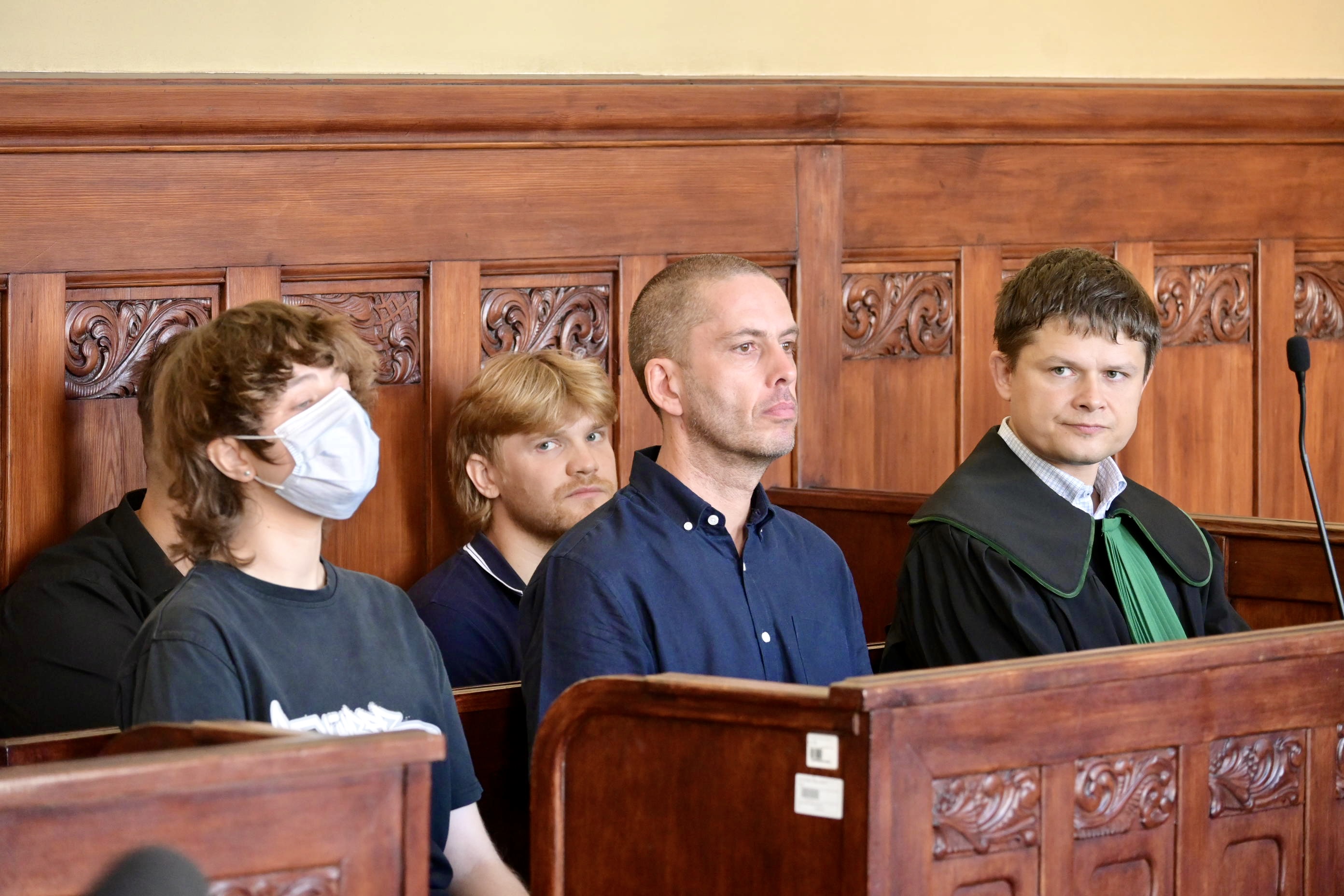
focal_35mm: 150
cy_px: 448
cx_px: 672
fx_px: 5600
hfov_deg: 13.7
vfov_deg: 9.1
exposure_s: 1/60
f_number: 5
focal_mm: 100
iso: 2500
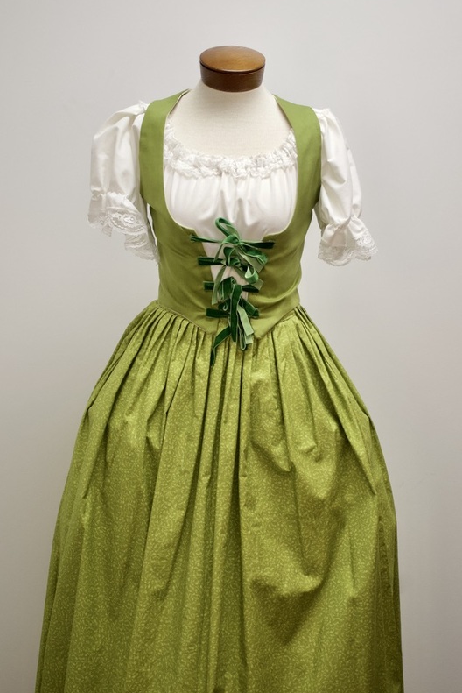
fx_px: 1115
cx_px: 234
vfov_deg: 34.4
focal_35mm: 58
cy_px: 315
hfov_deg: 23.4
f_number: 4.2
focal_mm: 34
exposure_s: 1/200
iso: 1600
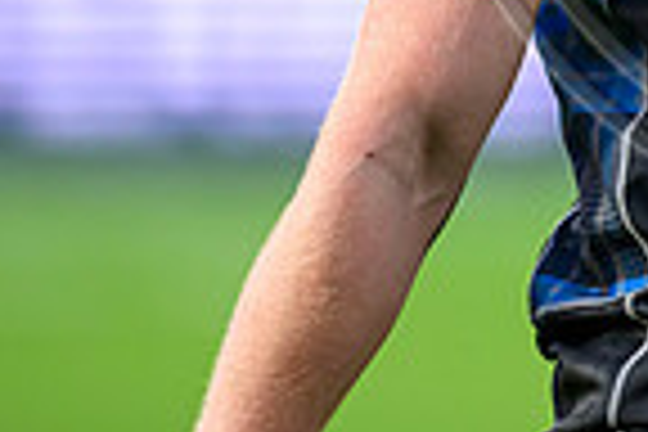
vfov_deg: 0.9
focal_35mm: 1615
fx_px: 29068
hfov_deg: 1.3
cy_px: -241
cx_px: 896
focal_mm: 400
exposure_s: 1/2000
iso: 3200
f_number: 3.2
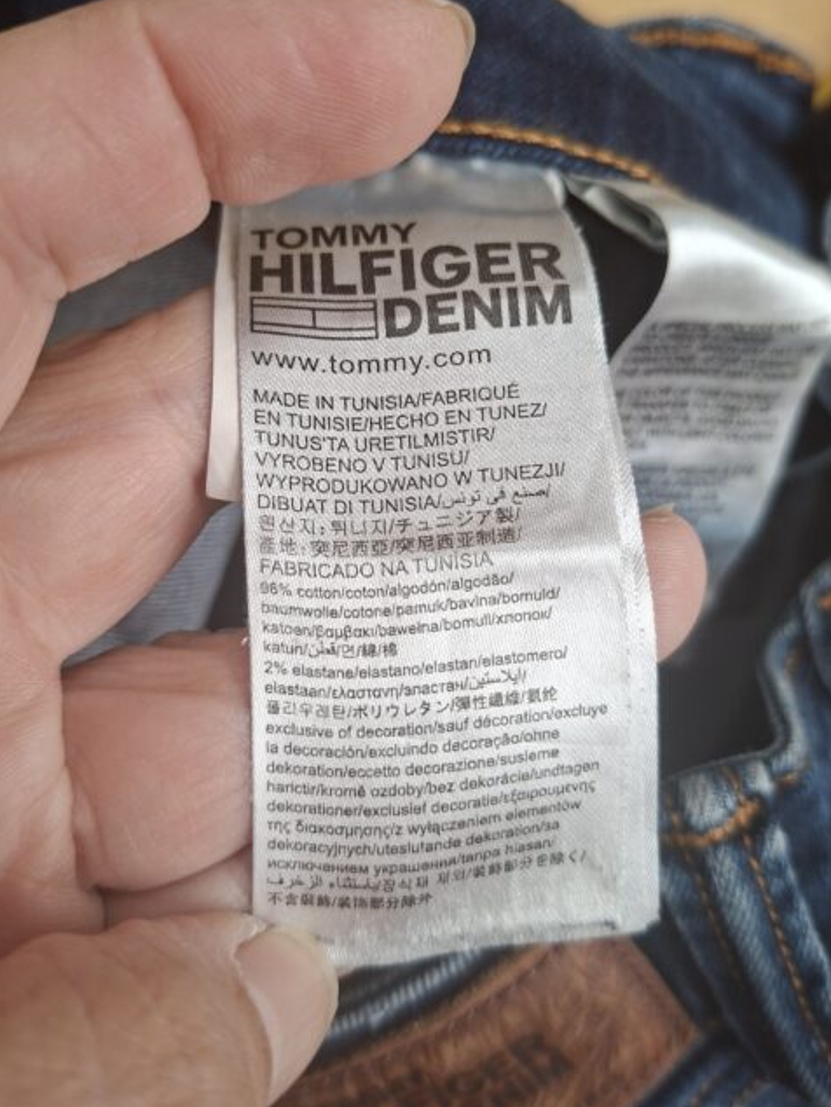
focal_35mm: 29
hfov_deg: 48.2
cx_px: 386
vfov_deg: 61.5
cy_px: 487
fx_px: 928
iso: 250
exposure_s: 1/120
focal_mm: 5.54
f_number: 1.8
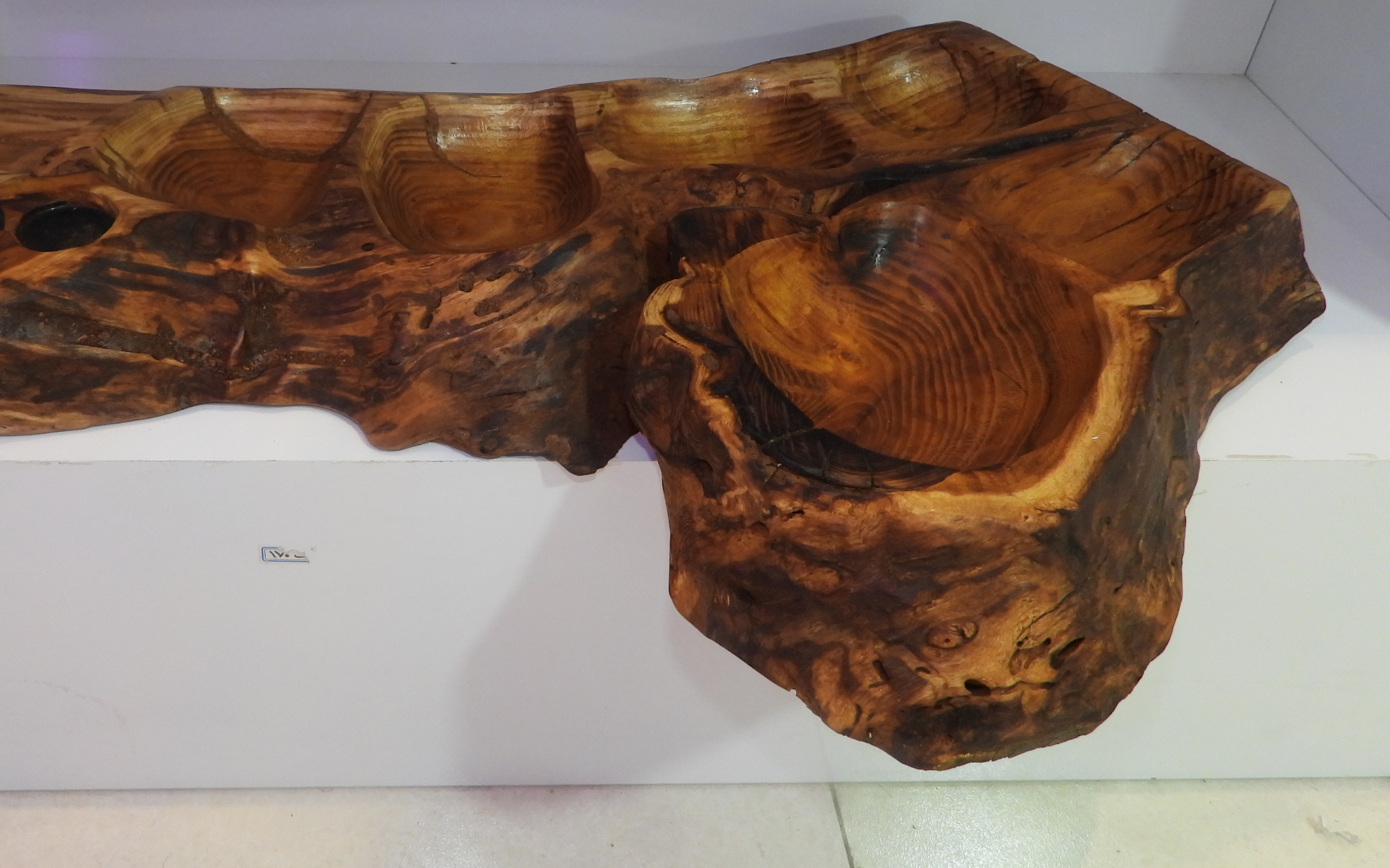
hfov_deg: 55.9
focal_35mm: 34
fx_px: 1288
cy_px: 270
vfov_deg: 36.8
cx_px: 507
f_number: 2.8
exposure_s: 1/30
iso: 200
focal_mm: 4.3
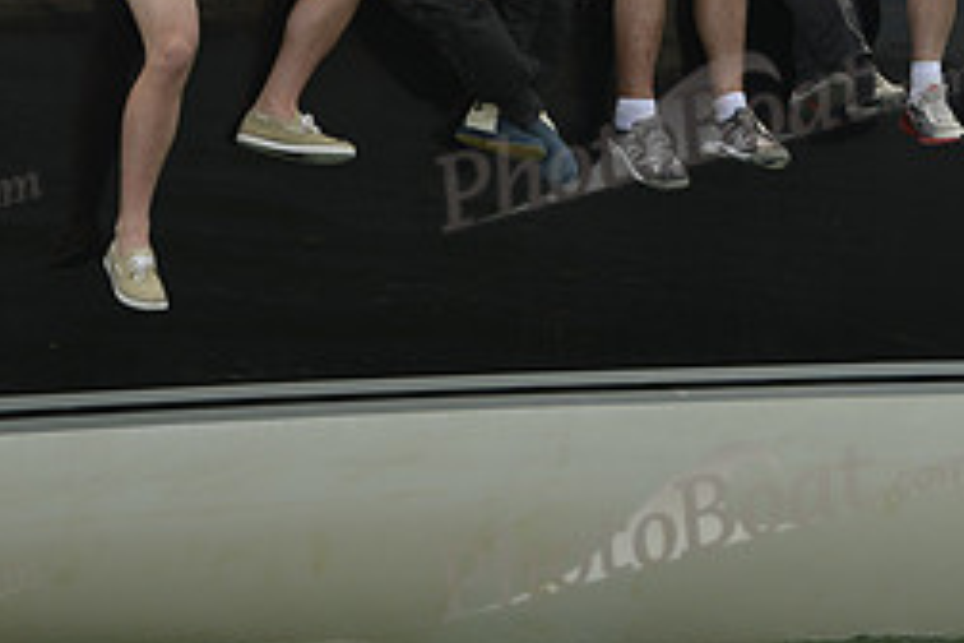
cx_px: 241
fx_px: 4311
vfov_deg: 8.5
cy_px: -13
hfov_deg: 12.7
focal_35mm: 161
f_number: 6.3
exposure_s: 1/1600
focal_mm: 70
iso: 280
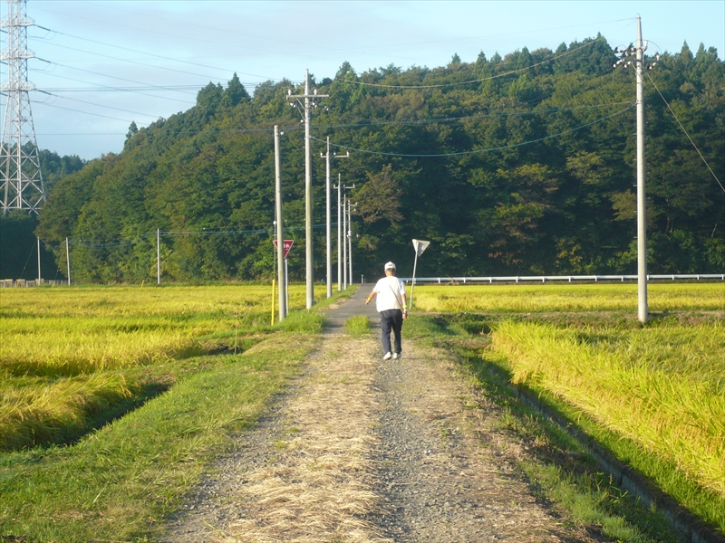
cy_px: 272
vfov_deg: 14.5
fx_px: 2136
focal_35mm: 102
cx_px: 362
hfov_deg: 19.3
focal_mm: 16.8
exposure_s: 1/160
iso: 100
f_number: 5.6
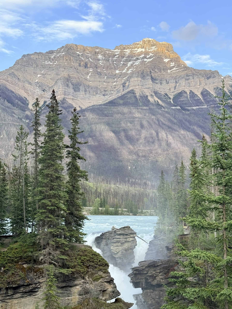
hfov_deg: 30.3
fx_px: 429
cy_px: 154
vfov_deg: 39.7
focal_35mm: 48
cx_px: 116
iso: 100
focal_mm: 6.76
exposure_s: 1/570
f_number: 1.78
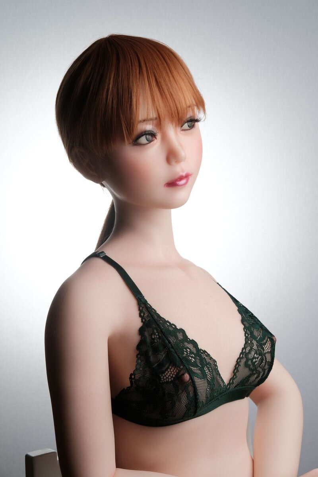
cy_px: 238
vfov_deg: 37.5
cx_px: 159
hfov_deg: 25.5
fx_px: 702
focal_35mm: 53
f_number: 8
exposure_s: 1/250
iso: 160
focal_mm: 35
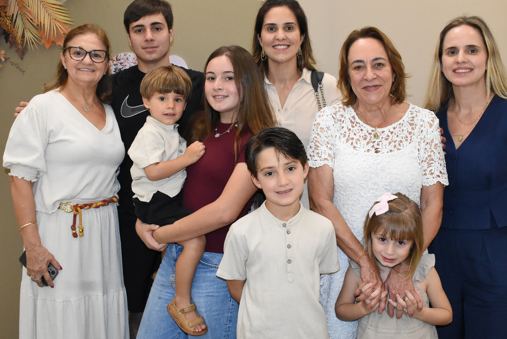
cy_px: 162
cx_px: 254
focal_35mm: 42
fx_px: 592
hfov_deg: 46.4
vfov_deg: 32.0
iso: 3200
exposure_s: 1/250
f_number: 7.1
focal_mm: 22
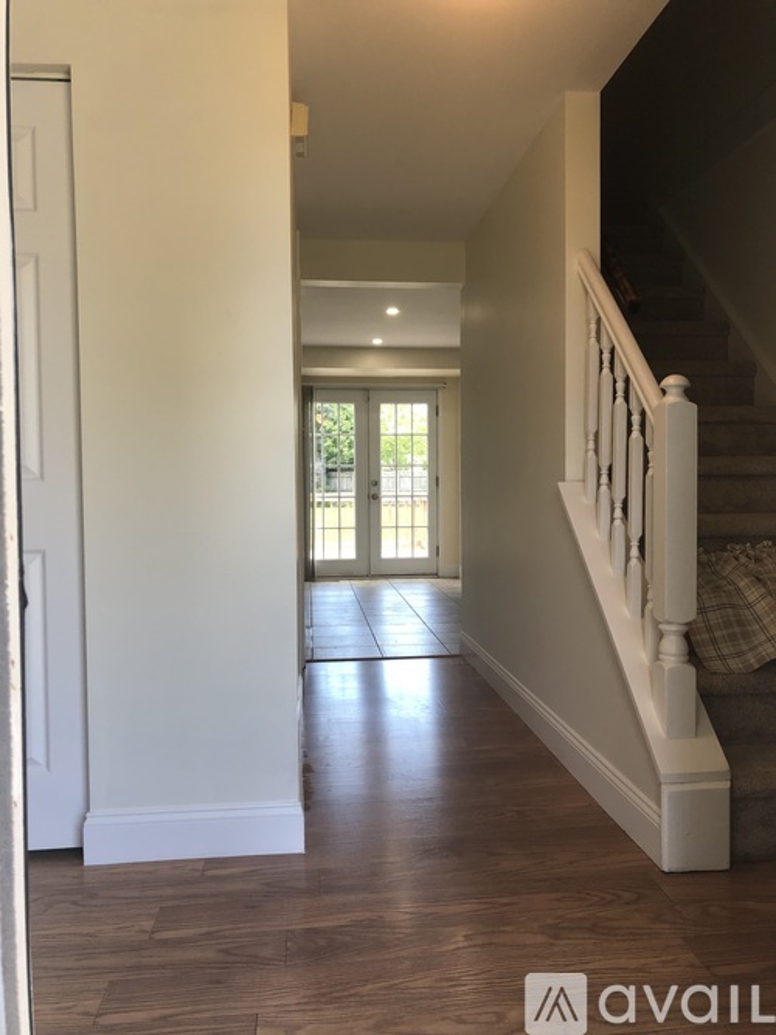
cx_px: 388
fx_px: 837
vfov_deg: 63.5
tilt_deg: -2.3
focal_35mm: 28
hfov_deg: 49.7
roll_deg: +0.7
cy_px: 518
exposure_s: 1/120
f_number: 1.8
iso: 50
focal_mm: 3.99
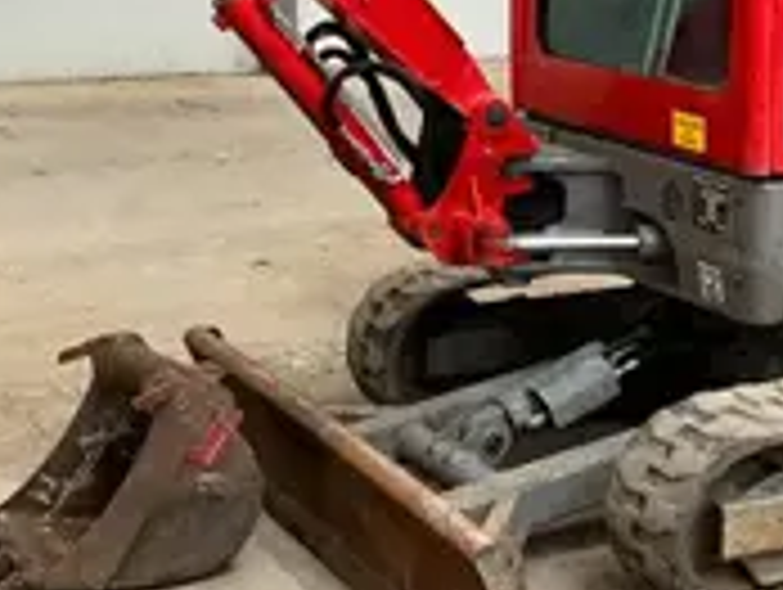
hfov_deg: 24.3
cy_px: 86
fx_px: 1812
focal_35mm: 80
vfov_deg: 18.2
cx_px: 315
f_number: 1.8
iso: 160
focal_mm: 3
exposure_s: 1/60
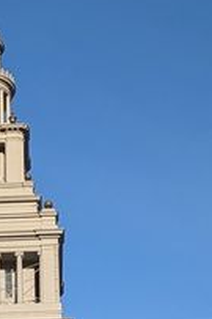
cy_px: 535
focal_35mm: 154
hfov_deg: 8.9
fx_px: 1363
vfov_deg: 12.4
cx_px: 8
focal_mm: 5.43
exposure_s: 1/2451
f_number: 1.89
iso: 47
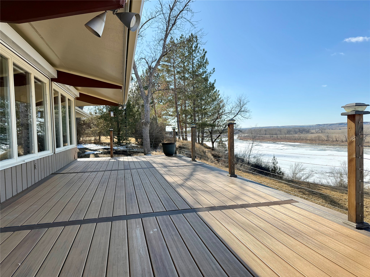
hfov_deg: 71.6
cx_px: 185
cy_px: 138
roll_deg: +1.8
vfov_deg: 56.8
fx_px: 257
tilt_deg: -1.6
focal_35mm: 24
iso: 100
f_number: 1.78
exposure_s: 1/1727
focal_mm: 6.76
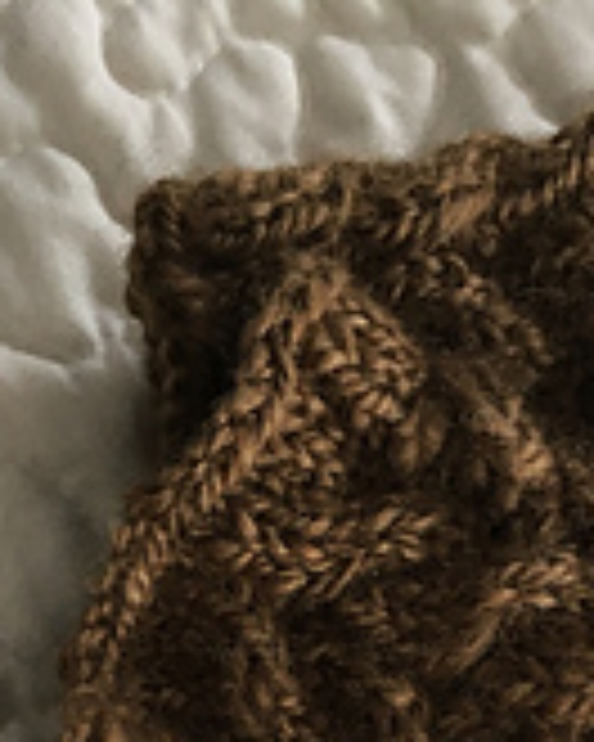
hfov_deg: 14.0
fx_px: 2417
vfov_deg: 16.1
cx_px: 382
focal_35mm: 110
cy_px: 1075
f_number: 2.2
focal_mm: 4.15
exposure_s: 1/30
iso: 80
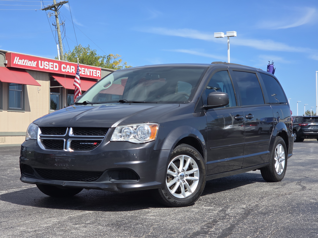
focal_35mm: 69
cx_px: 159
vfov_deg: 21.3
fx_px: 634
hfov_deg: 28.2
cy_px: 119
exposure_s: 1/1145
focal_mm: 7
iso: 25
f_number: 2.4
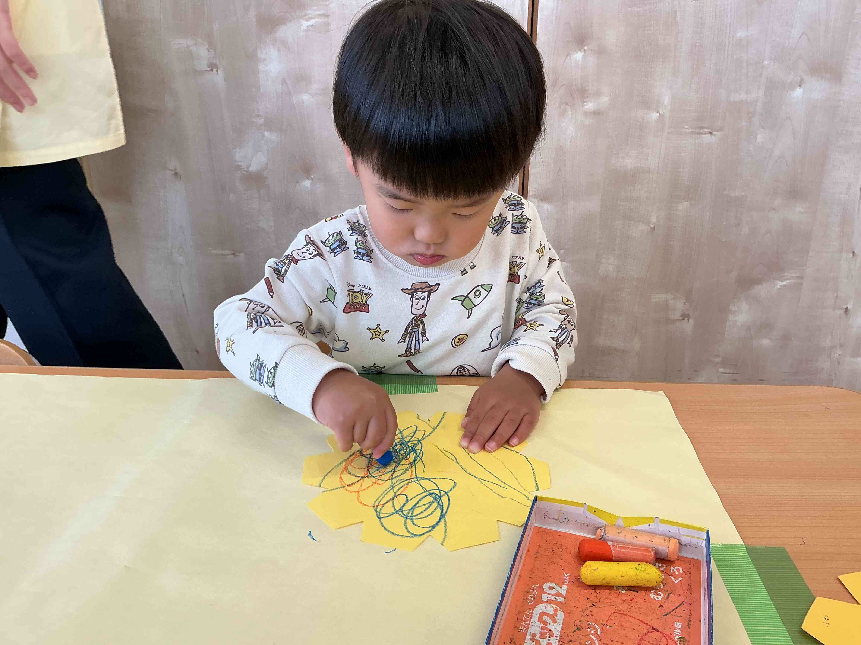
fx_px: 721
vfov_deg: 48.2
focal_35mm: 29
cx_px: 430
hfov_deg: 61.7
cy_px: 322
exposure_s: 1/120
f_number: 1.8
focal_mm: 3
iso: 40
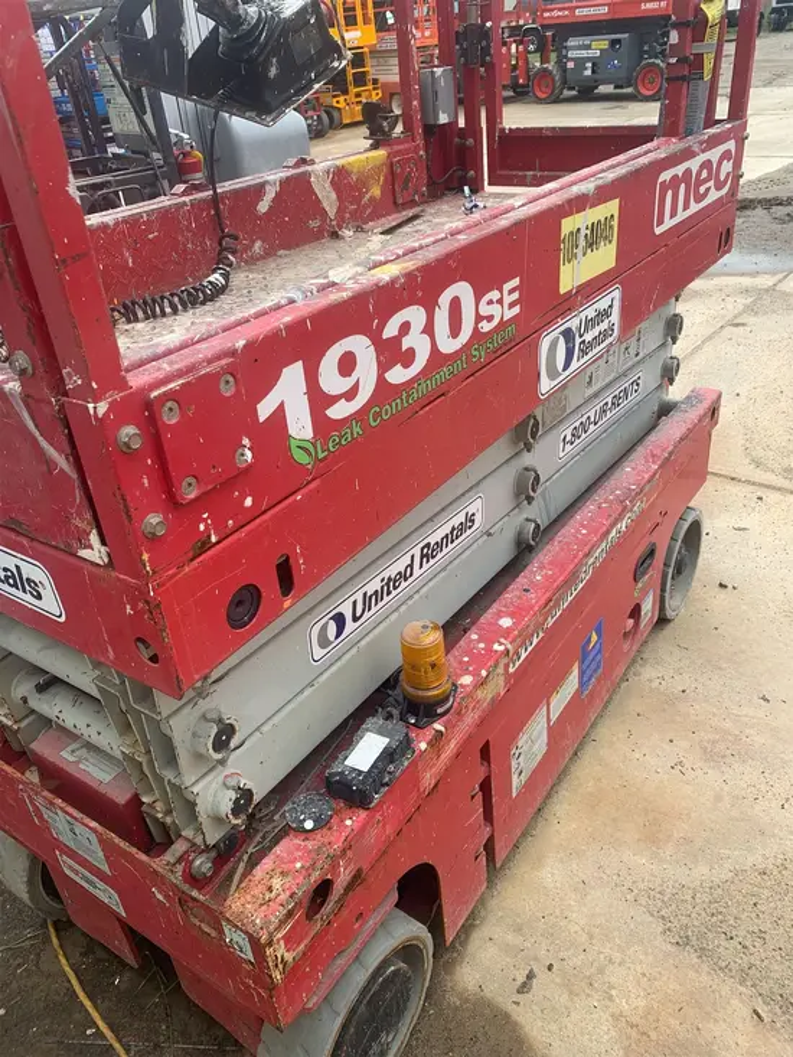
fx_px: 794
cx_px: 396
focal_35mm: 26
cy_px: 528
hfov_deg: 53.1
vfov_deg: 67.3
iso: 25
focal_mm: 4.25
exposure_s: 1/577
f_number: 1.8
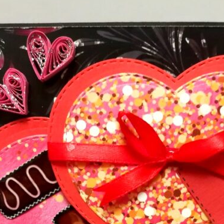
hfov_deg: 34.6
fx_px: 359
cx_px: 125
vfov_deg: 31.6
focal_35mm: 49
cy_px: 233
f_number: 2.2
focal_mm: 3.83
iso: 320
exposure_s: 1/25
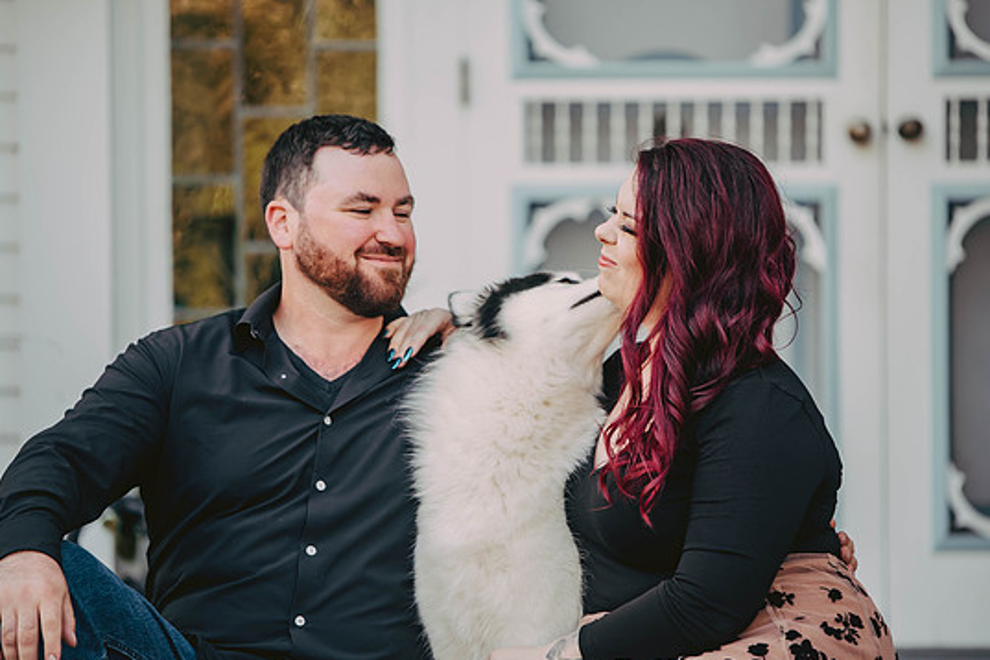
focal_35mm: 200
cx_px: 511
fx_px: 5500
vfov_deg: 6.9
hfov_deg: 10.3
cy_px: 336
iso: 400
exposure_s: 1/320
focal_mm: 185
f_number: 2.8
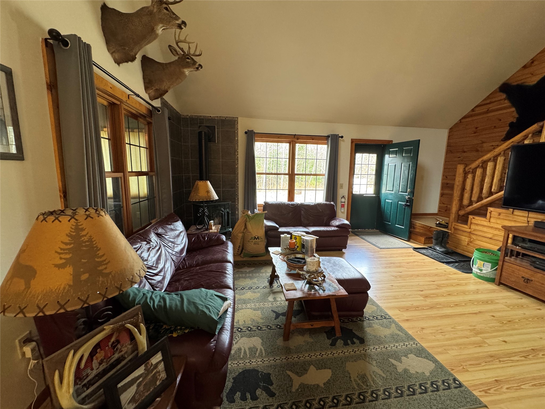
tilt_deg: -8.7
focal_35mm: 14
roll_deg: -0.8
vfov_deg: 85.7
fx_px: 220
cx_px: 272
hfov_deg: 102.1
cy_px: 204
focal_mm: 2.22
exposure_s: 1/65
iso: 320
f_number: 2.2
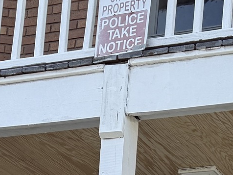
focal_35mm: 155
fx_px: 1043
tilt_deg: +8.1
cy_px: 405
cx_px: 152
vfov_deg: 8.8
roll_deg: -5.0
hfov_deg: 12.7
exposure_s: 1/2110
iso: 100
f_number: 1.78
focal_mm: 6.76
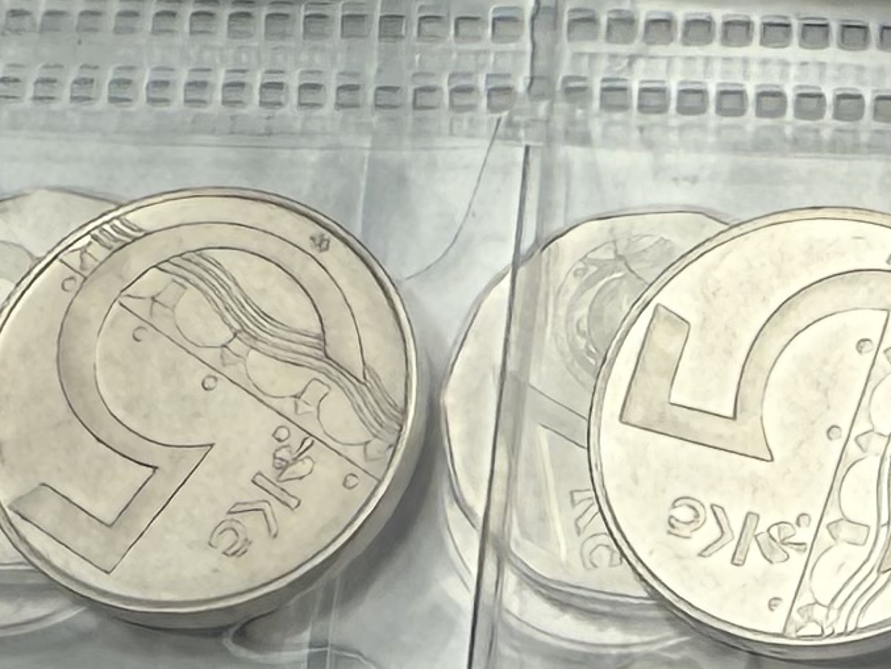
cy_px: 1222
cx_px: 1542
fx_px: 3681
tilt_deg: -79.1
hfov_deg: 12.7
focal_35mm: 143
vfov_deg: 9.8
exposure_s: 1/324
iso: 40
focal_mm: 2.22
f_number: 2.2
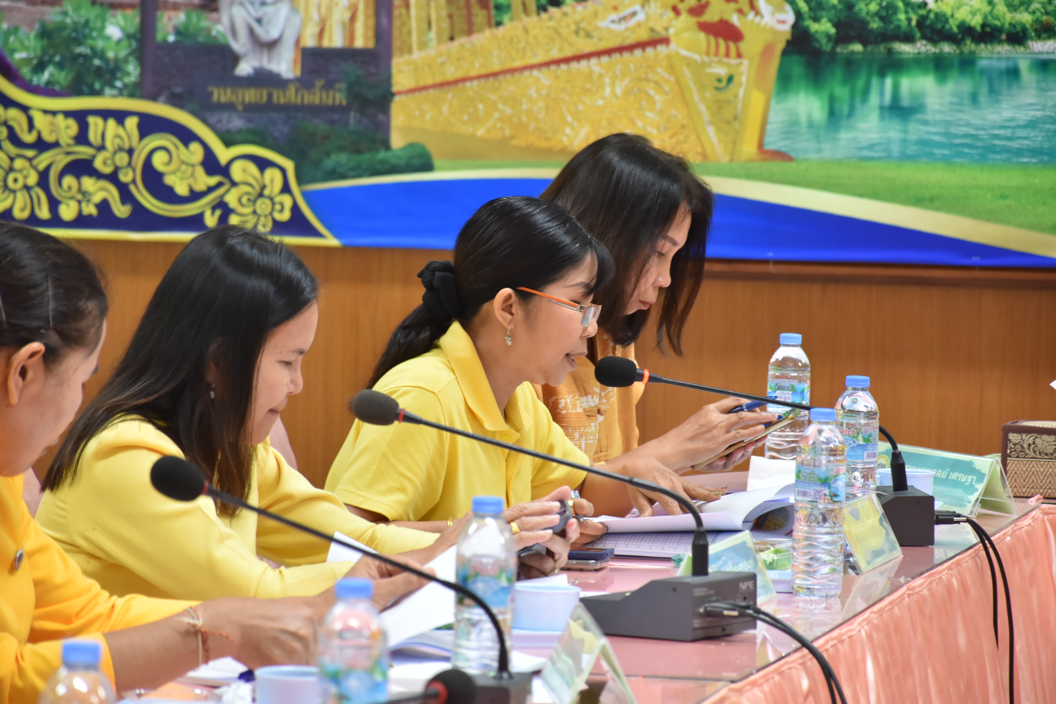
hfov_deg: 9.8
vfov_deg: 6.5
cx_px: 528
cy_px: 352
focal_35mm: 210
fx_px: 6160
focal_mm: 140
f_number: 5.6
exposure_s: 1/25
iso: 800
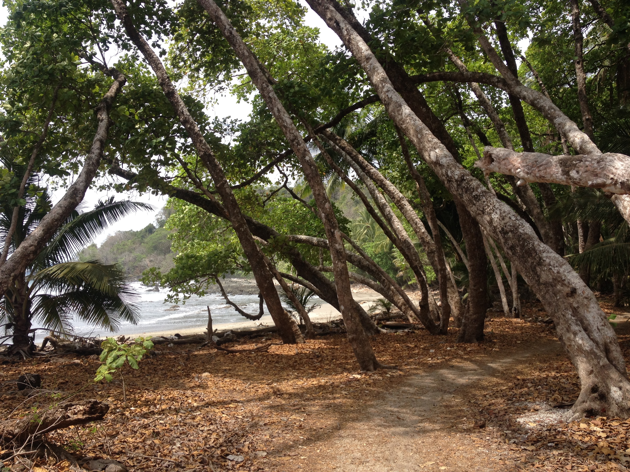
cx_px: 315
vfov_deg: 40.7
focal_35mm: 35
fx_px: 637
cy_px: 236
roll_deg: +0.1
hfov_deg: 52.6
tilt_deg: +1.4
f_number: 2.4
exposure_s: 1/951
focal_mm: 4.28
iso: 50
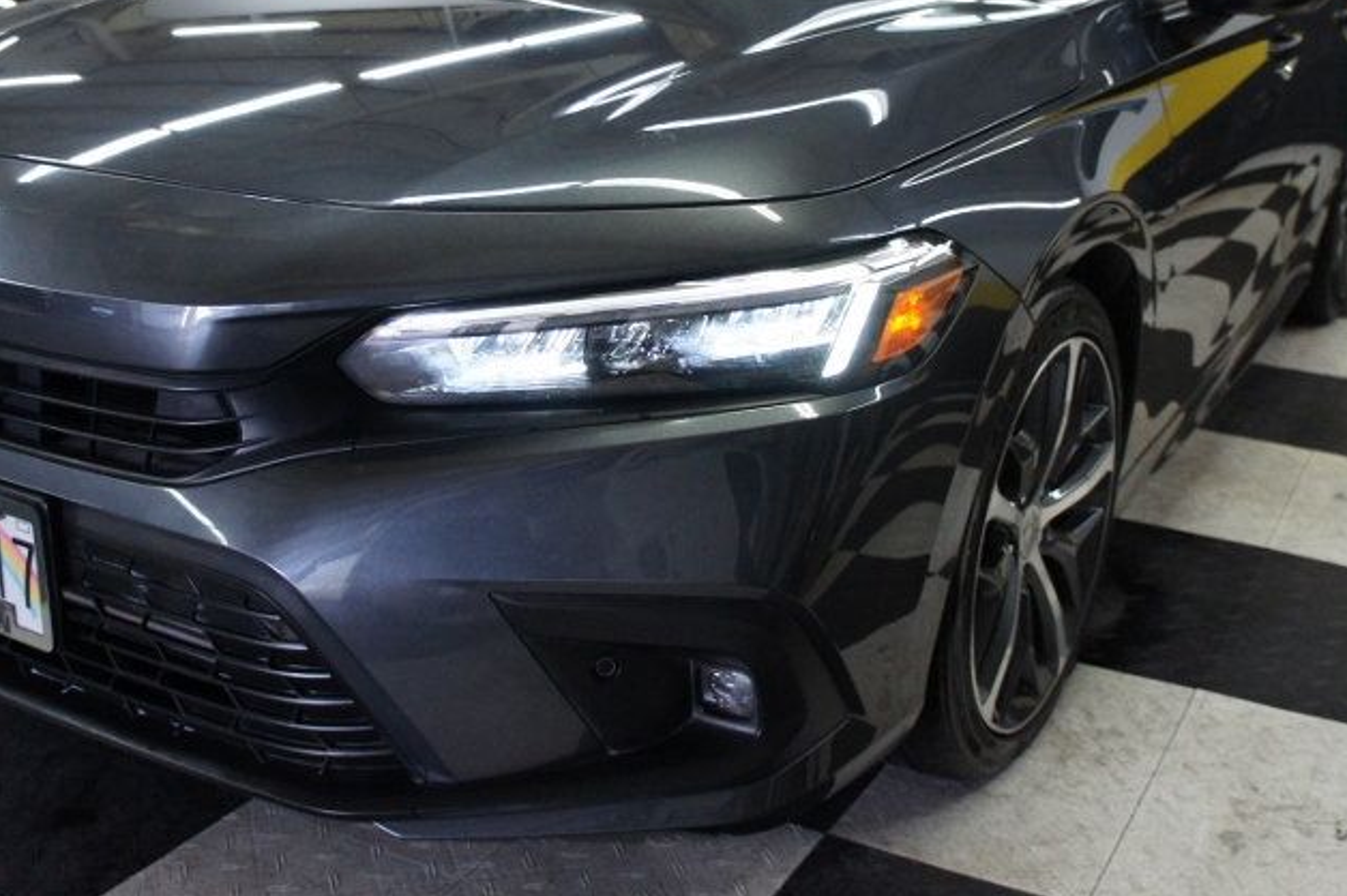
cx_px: 613
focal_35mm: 44
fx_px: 1645
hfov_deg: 44.5
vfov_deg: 30.1
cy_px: 258
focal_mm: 18
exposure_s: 1/250
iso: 1600
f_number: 4
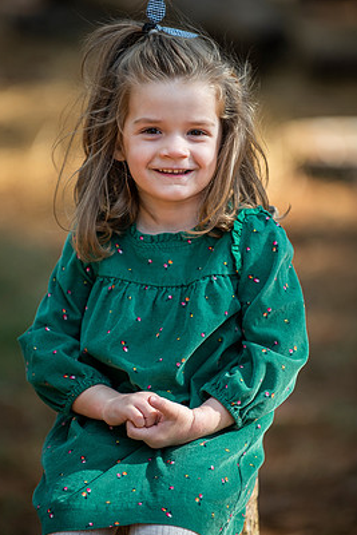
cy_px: 246
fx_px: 3344
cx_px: 171
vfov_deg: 9.1
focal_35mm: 225
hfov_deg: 6.1
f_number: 2.8
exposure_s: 1/800
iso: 400
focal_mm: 200
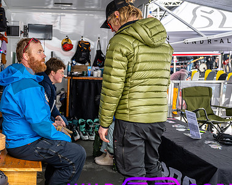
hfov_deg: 40.5
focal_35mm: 44
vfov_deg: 34.1
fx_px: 302
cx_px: 51
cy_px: 104
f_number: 2.8
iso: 100
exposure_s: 1/250
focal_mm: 26.5
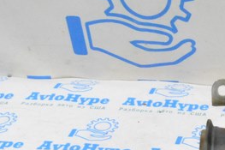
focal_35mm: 105
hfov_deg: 18.5
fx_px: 656
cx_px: 267
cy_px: 168
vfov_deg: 12.8
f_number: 20
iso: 6400
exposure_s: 1/15
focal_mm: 18
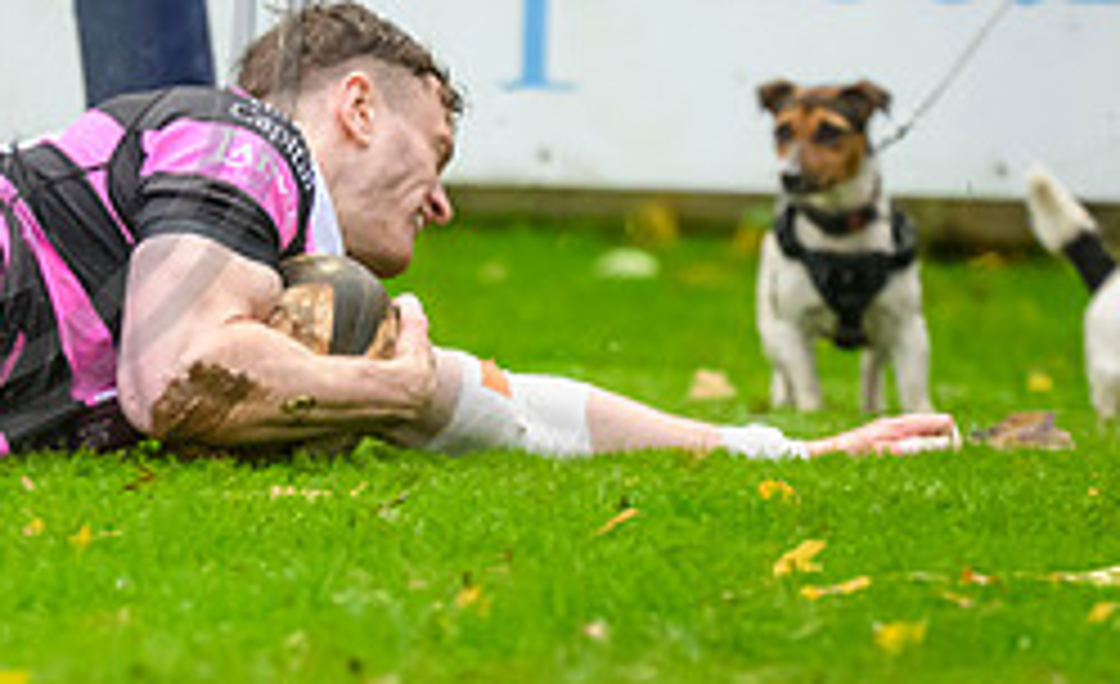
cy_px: 405
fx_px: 41819
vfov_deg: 0.9
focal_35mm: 1379
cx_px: 403
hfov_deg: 1.5
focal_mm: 400
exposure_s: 1/1000
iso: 6400
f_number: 3.2
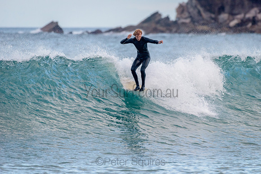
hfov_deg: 3.4
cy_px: 71
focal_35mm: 612
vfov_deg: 2.2
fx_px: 4437
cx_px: 160
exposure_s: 1/1600
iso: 800
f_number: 5.6
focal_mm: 500
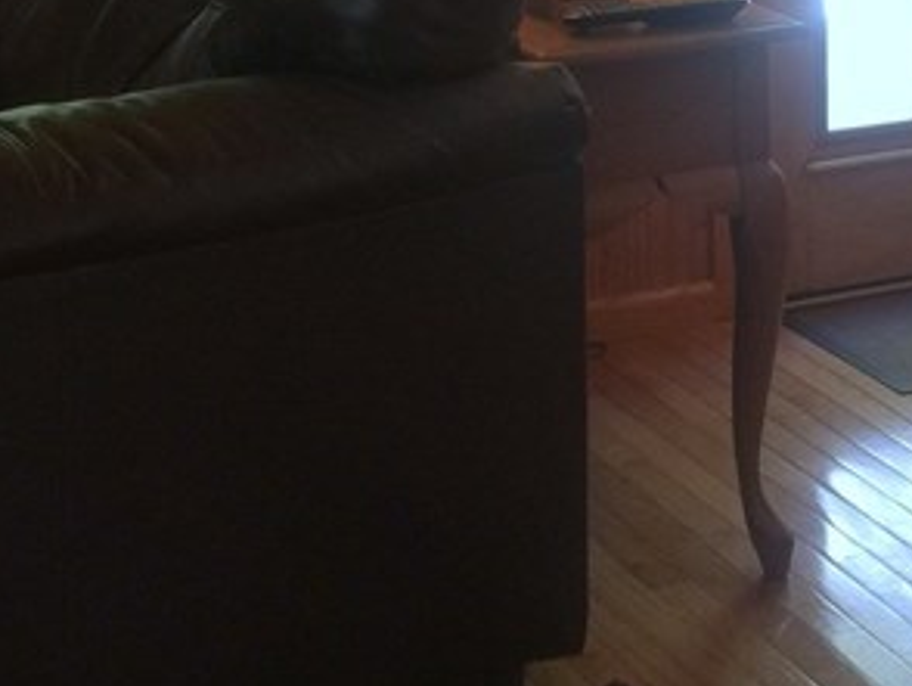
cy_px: -171
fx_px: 2663
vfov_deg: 14.2
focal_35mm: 101
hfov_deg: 19.2
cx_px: 757
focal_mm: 4.15
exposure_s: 1/15
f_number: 2.2
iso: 32
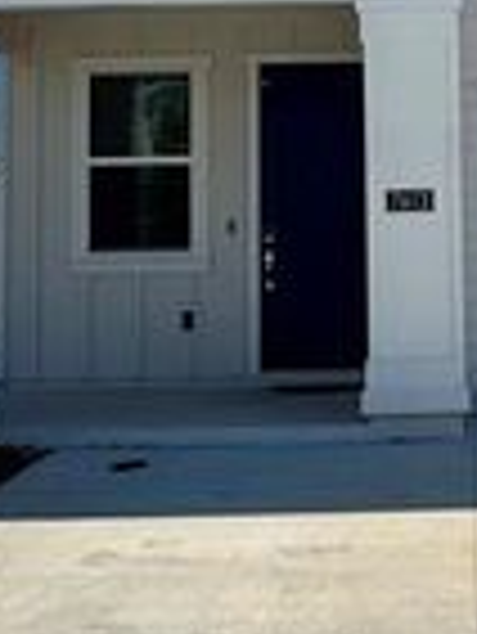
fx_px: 1211
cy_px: 146
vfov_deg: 28.8
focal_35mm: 66
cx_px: 450
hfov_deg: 21.7
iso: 50
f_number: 2.2
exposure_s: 1/3390
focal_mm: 2.22
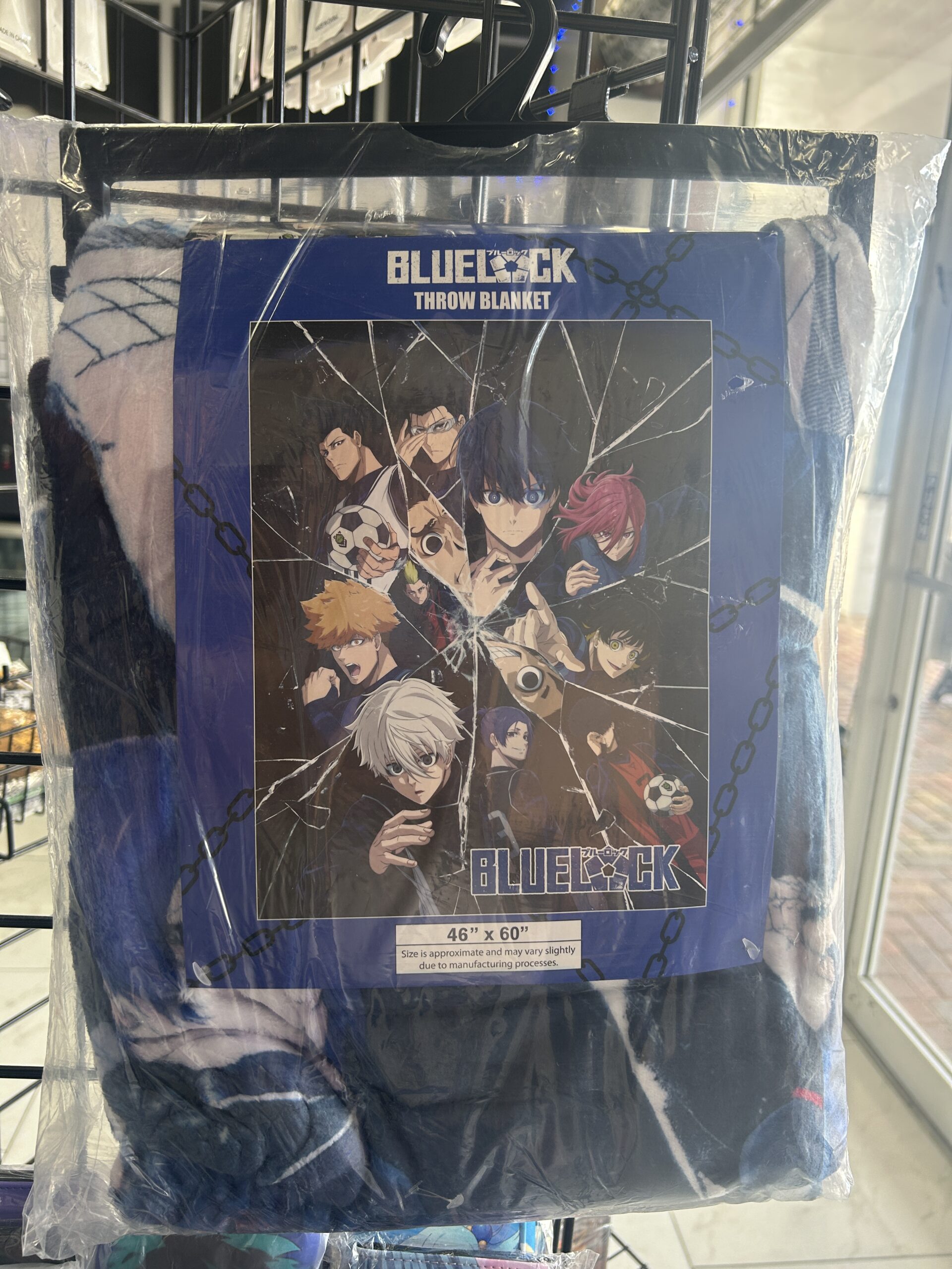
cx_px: 476
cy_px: 634
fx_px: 953
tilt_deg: -13.1
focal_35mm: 26
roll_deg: -3.6
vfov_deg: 67.3
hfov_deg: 53.1
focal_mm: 5.7
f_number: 1.5
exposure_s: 1/120
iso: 40
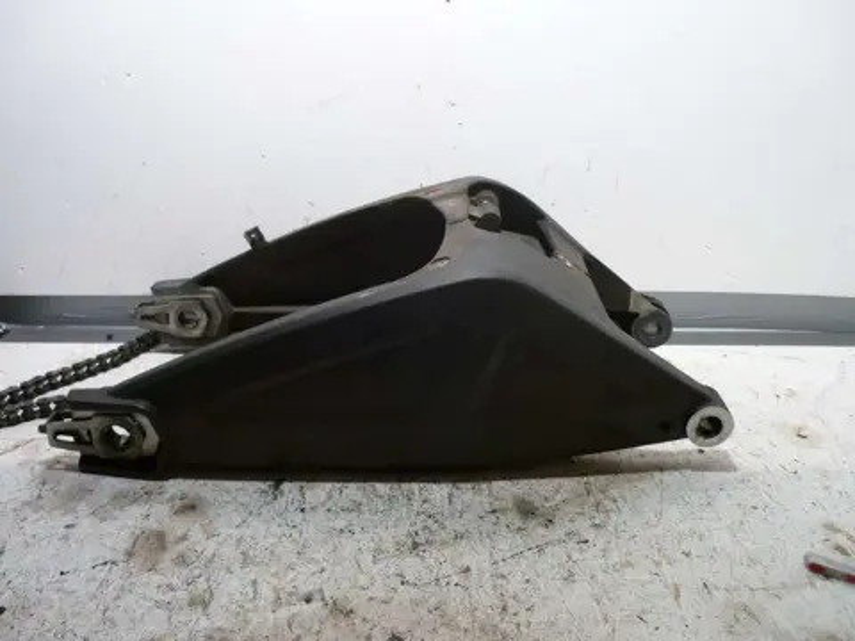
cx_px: 428
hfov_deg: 55.4
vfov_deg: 42.9
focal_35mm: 33
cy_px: 320
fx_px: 815
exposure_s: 1/30
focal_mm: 5.5
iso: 160
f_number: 2.8
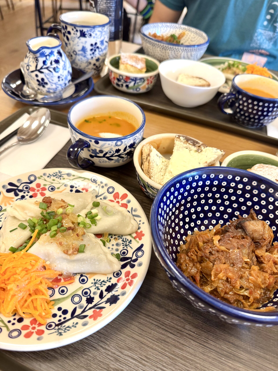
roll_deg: -7.6
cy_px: 186
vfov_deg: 71.6
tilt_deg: -44.7
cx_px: 139
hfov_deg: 56.8
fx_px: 257
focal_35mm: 24
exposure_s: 1/60
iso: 160
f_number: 1.78
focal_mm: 6.76
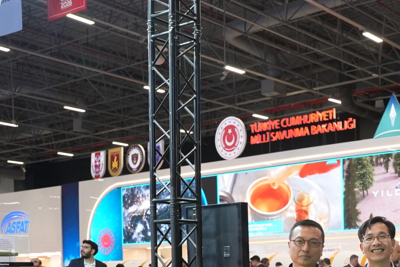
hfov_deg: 30.2
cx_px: 473
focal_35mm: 57
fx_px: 634
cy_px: 288
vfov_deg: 22.6
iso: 2500
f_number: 4
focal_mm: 24
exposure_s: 1/250
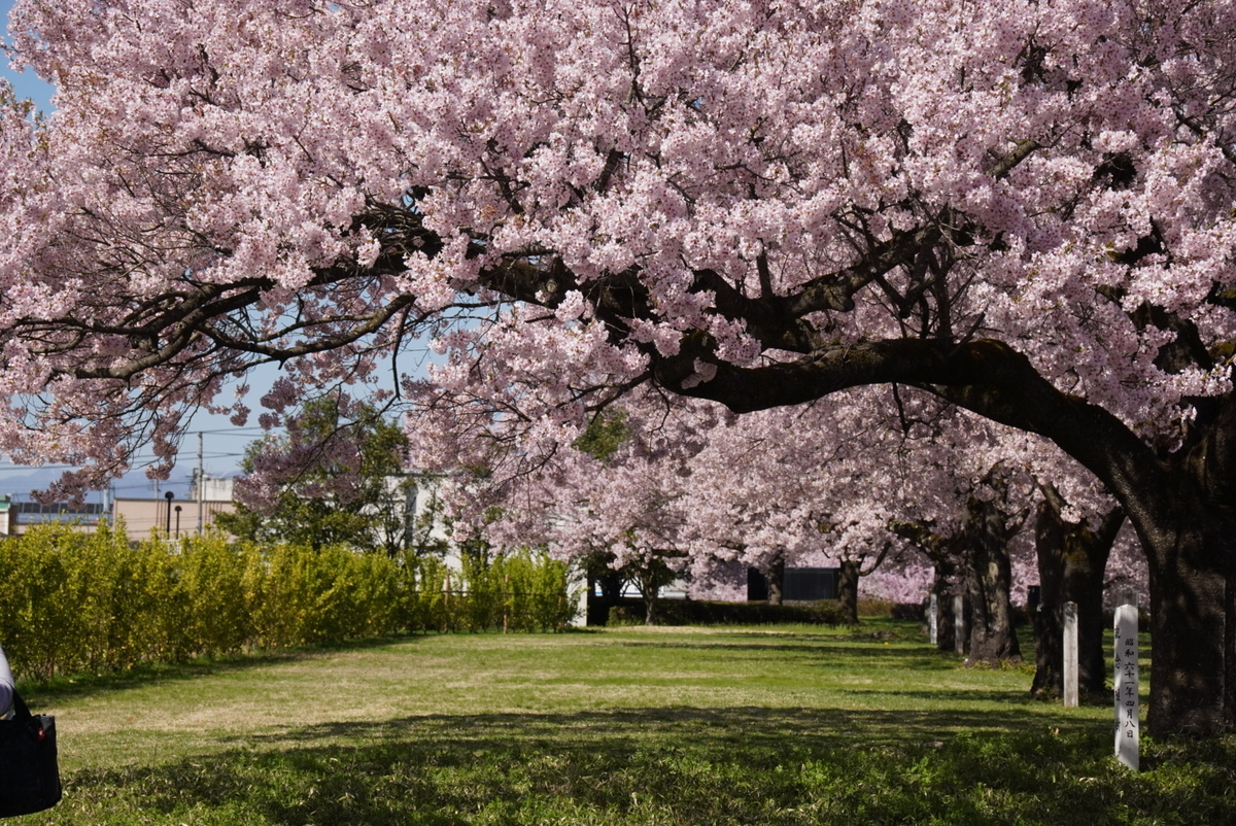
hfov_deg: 20.3
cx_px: 618
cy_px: 413
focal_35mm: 100
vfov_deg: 13.6
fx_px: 3453
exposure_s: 1/1000
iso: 320
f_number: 8
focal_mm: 67
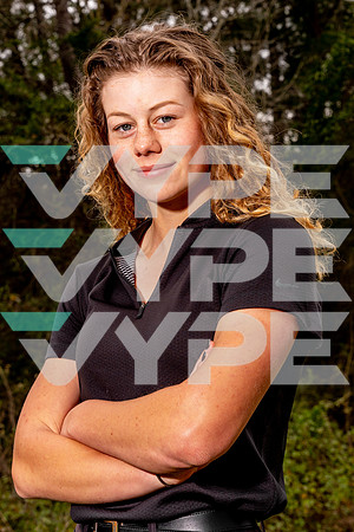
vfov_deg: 21.8
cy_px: 265
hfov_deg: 14.6
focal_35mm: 93
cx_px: 159
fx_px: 1379
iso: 100
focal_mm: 60
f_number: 9
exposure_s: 1/125
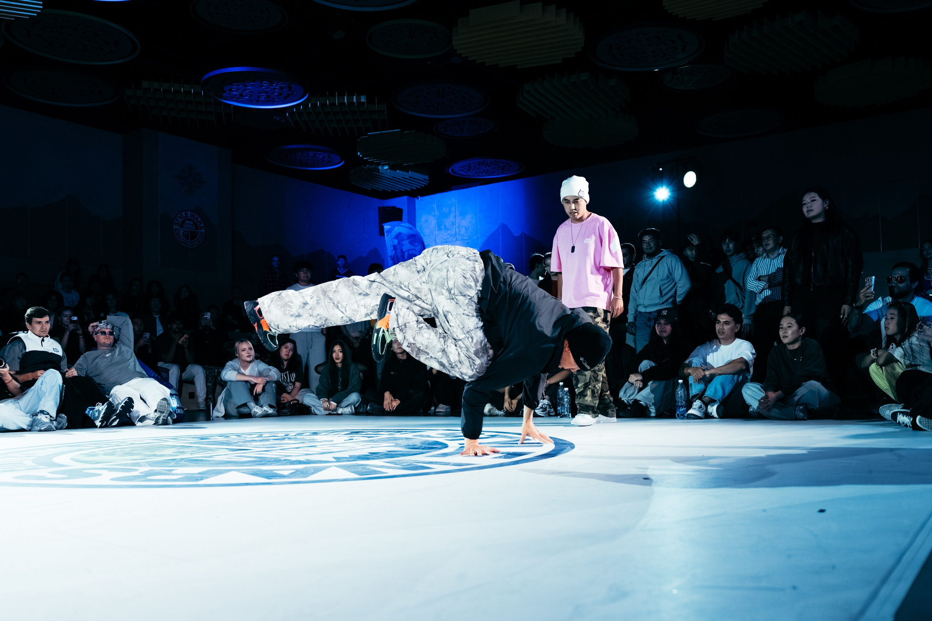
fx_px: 801
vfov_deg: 42.2
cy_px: 367
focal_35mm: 31
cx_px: 506
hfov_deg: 60.3
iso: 3200
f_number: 2.8
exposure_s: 1/800
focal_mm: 24
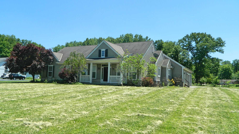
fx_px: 177
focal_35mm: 28
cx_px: 116
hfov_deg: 67.9
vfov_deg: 41.5
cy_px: 67
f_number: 3.1
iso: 80
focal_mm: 4.5
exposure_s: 1/800
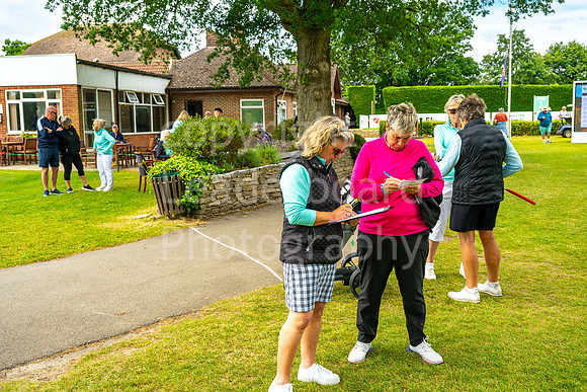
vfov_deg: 36.0
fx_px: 603
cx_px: 294
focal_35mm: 37
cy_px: 196
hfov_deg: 51.9
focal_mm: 37
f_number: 7.1
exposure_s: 1/250
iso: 200
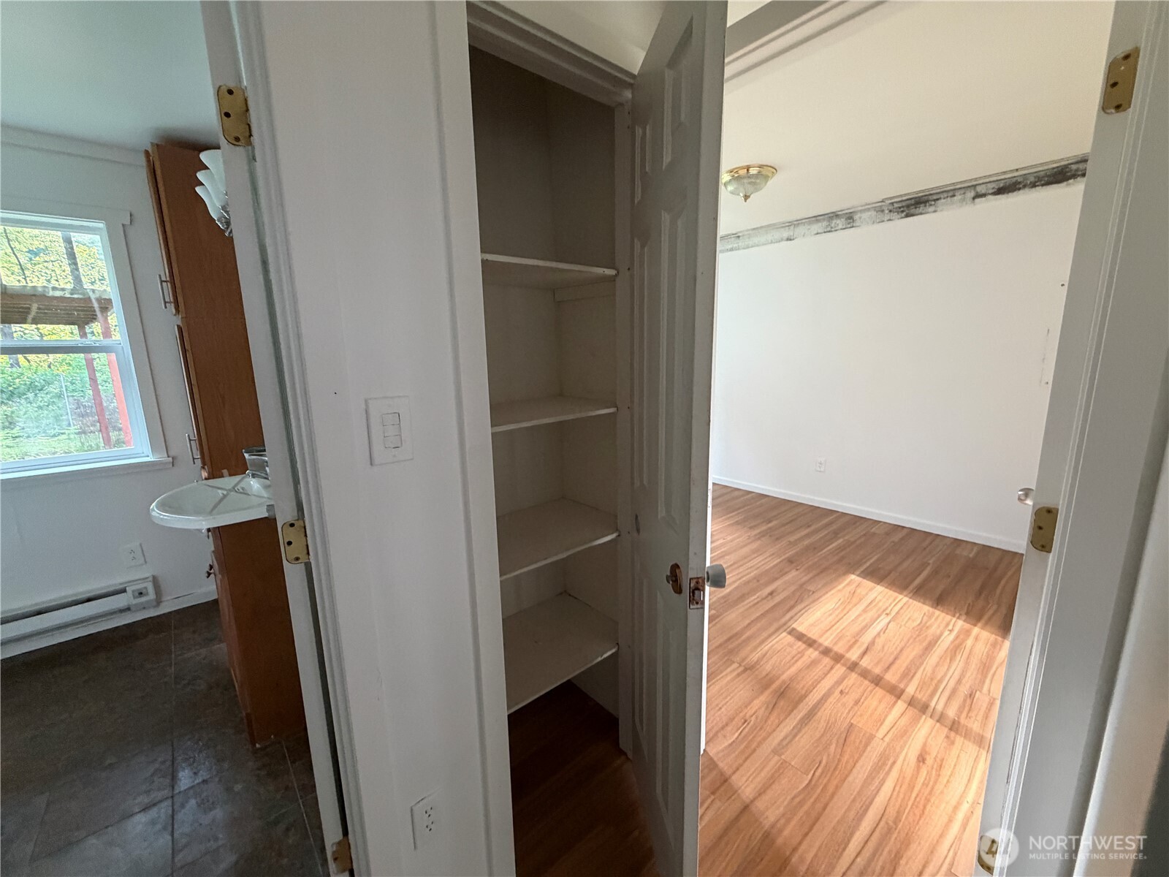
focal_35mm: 14
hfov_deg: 102.1
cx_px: 584
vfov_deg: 85.7
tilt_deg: -10.6
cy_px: 438
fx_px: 473
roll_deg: +0.8
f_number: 2.2
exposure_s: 1/60
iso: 400
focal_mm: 2.22
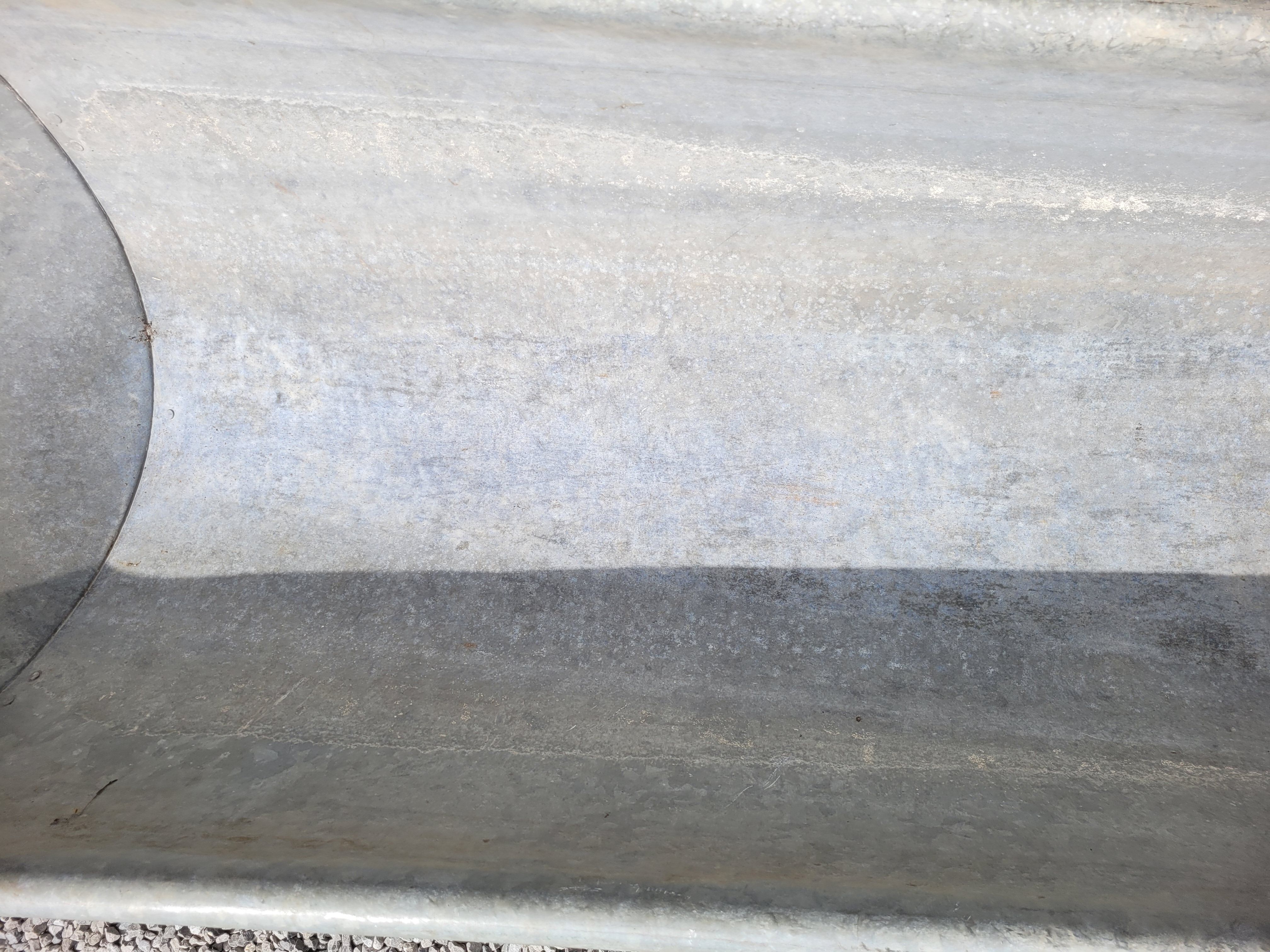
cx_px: 635
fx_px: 954
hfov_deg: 67.3
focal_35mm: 26
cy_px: 476
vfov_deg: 53.1
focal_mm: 5.4
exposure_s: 1/1325
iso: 40
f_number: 1.8
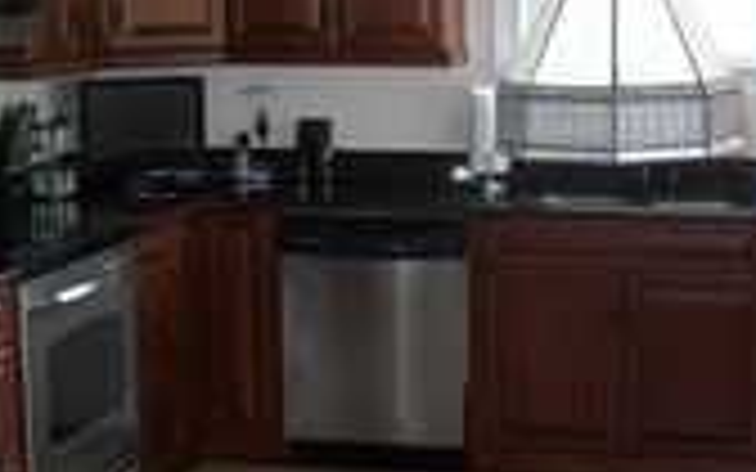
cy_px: 283
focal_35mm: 79
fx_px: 1628
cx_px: 572
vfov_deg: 16.5
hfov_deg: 25.8
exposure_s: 1/60
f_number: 2.7
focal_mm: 6.1
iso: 160
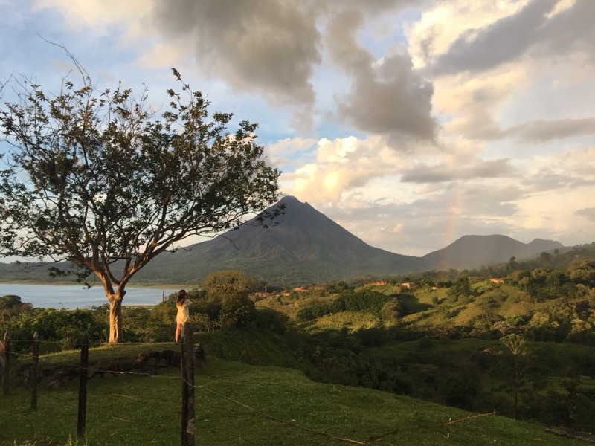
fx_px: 498
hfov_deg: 61.7
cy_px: 223
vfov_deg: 48.2
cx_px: 298
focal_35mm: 29
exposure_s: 1/408
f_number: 2.2
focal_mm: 4.15
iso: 32
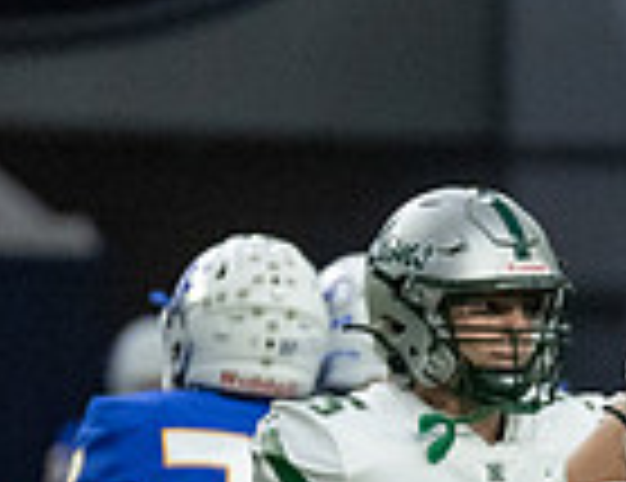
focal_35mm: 1189
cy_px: 584
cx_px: 599
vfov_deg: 1.3
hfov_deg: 1.7
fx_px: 21708
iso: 5000
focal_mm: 200
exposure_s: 1/1250
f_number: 2.8
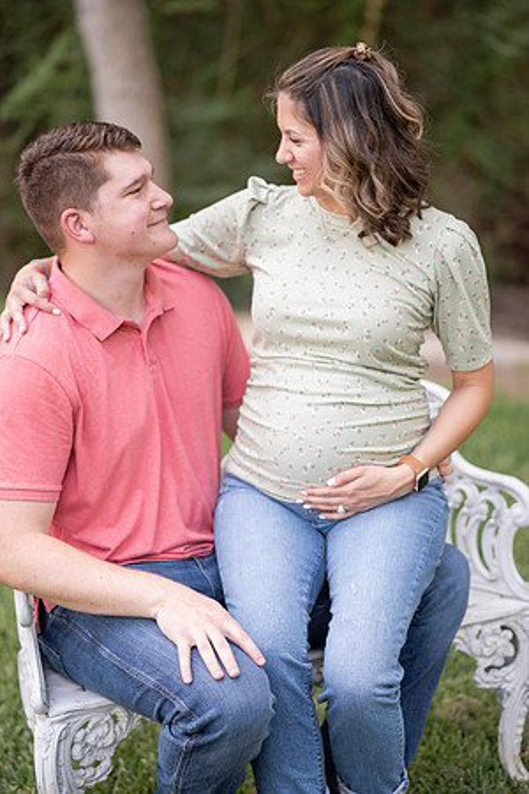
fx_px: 1873
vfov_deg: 23.9
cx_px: 264
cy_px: 397
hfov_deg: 16.1
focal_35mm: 85
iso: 320
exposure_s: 1/1250
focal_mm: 85
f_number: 2
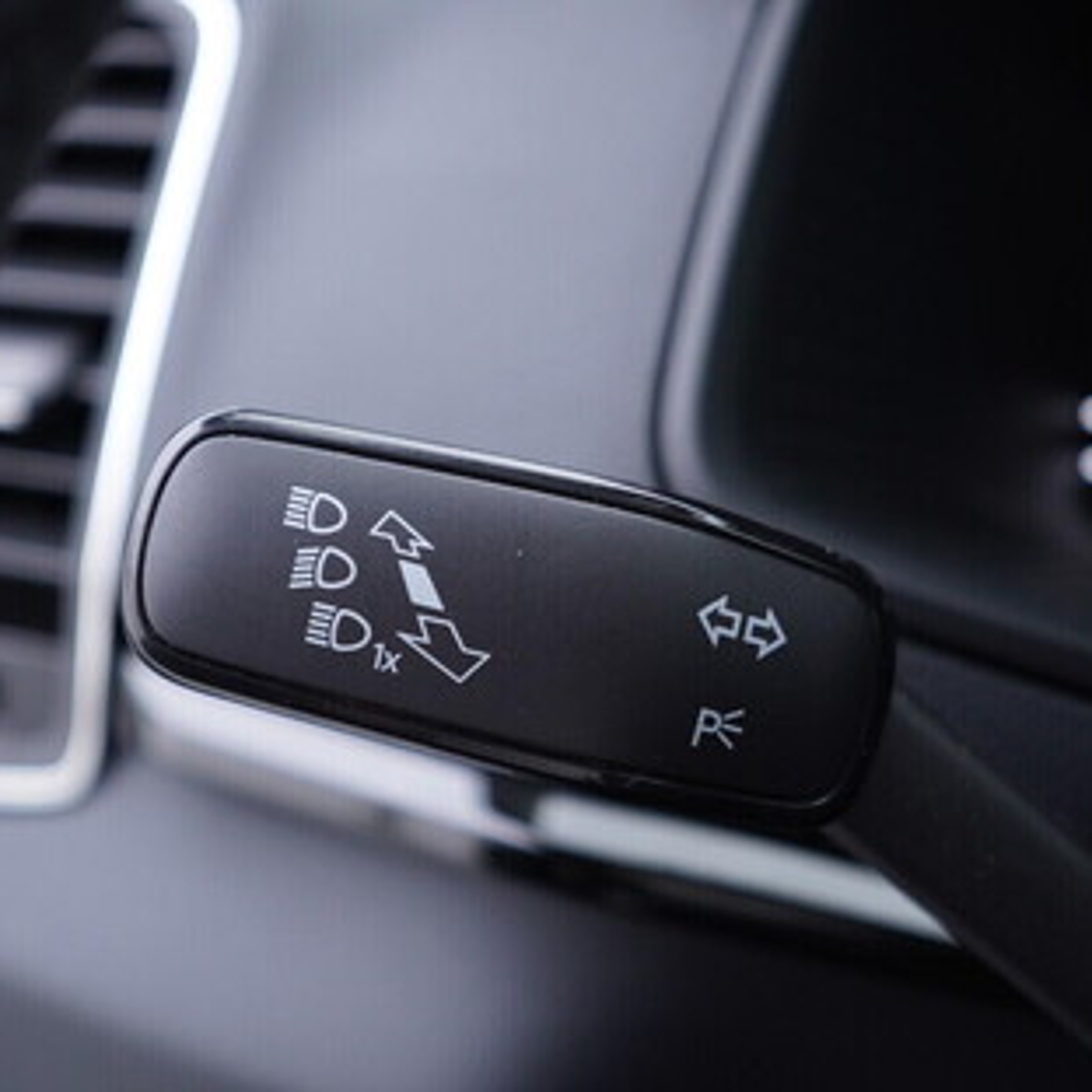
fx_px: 1927
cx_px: 416
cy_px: 586
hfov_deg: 31.5
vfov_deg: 31.6
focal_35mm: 54
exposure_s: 1/40
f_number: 2.8
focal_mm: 24
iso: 200
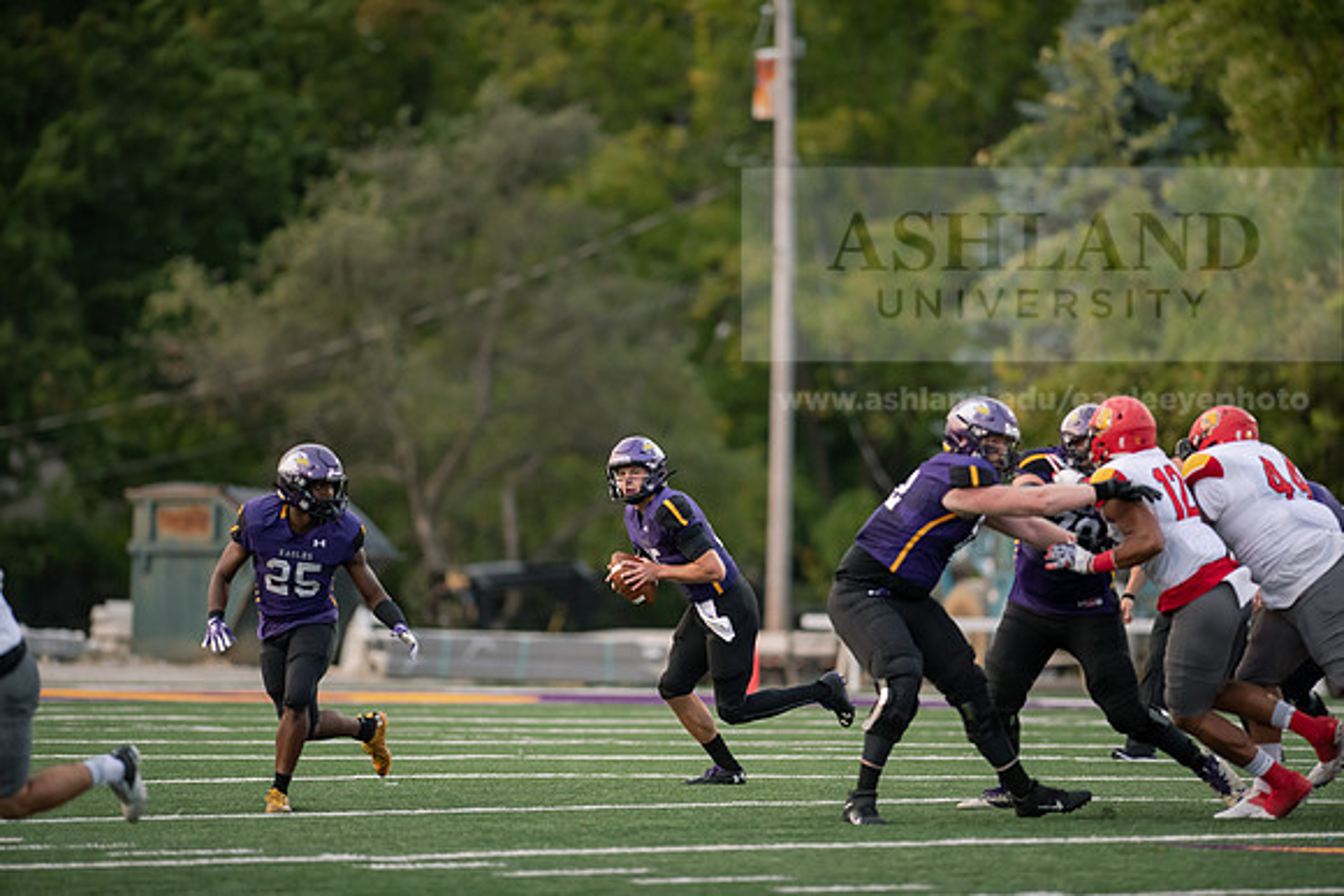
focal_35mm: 300
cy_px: 448
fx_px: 11202
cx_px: 672
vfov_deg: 4.6
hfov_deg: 6.9
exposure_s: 1/1000
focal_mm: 300
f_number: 2.8
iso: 1600
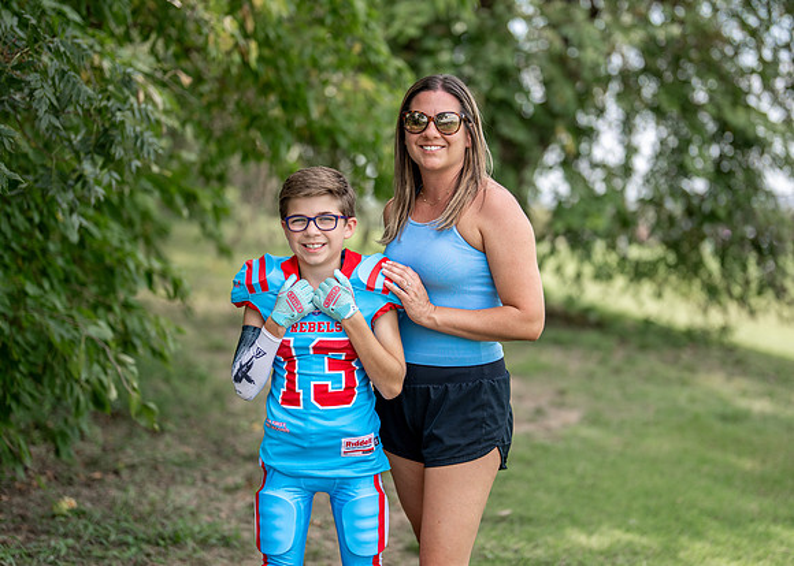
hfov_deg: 31.0
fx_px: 1432
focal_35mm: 64
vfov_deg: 22.4
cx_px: 411
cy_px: 257
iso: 100
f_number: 1.2
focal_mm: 50
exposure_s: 1/2500
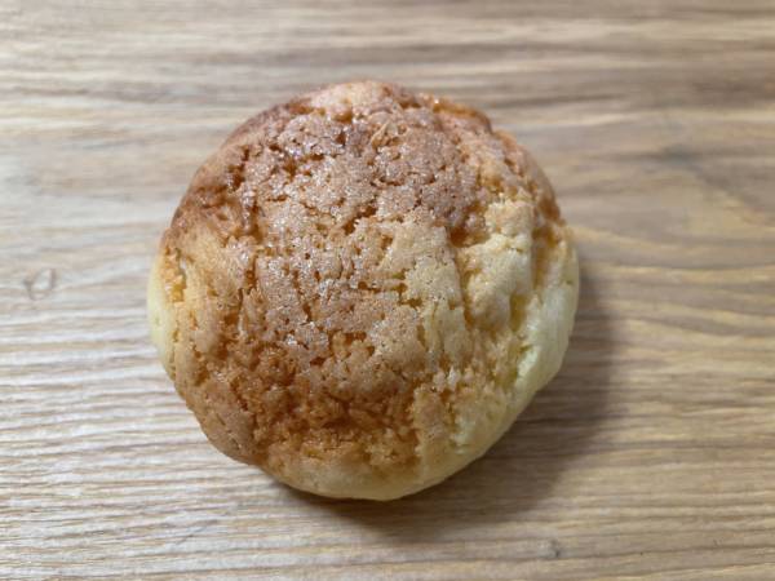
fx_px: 582
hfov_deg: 67.3
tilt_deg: -59.9
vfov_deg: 53.1
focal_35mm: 26
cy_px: 290
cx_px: 388
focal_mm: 4.2
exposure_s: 1/60
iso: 125
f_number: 1.6
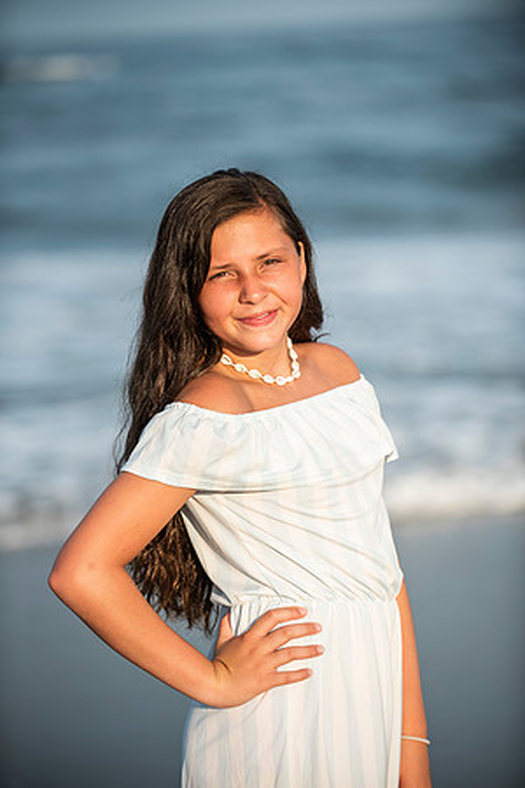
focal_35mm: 130
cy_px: 394
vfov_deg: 15.8
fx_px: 2844
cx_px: 262
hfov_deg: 10.5
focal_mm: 130
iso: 250
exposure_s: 1/4000
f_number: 3.2
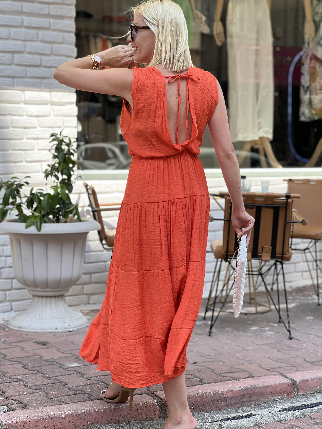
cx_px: 161
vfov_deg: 25.3
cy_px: 214
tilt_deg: -2.1
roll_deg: +0.0
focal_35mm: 77
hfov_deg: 19.1
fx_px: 955
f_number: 2.8
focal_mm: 9
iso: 32
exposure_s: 1/172
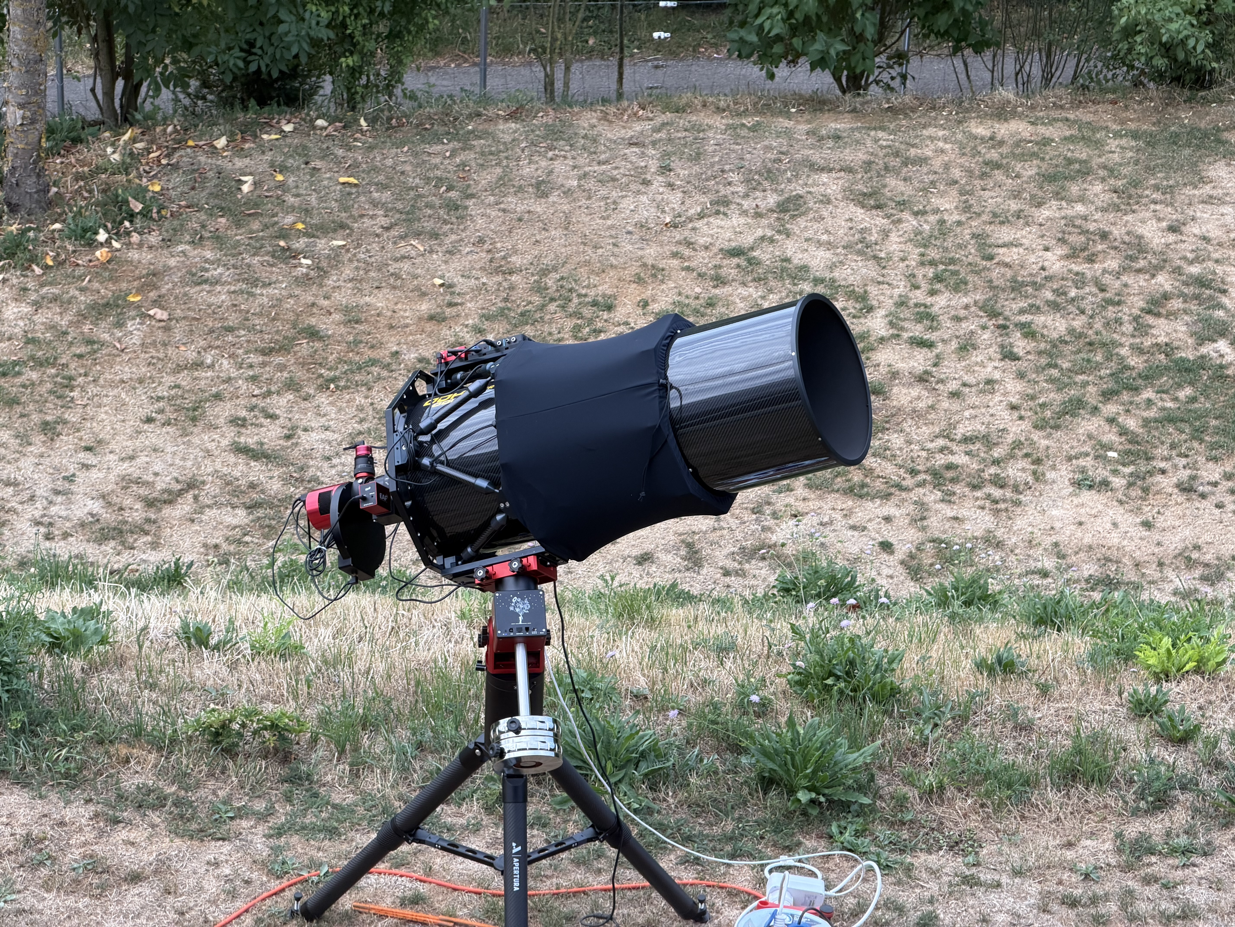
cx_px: 618
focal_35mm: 100
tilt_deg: -29.5
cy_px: 464
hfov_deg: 19.6
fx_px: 3568
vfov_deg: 14.8
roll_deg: -2.3
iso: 64
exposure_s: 1/121
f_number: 2.8
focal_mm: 16.89
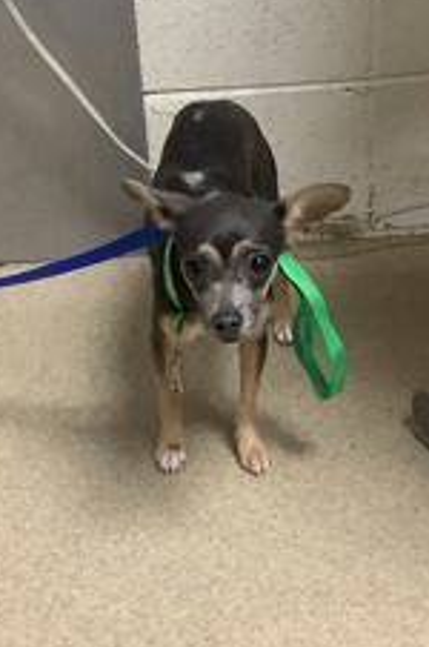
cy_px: 306
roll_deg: +2.3
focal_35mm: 60
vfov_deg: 33.4
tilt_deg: -31.0
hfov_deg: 22.6
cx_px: 202
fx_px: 1076
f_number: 2.4
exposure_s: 1/60
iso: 320
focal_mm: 3.3
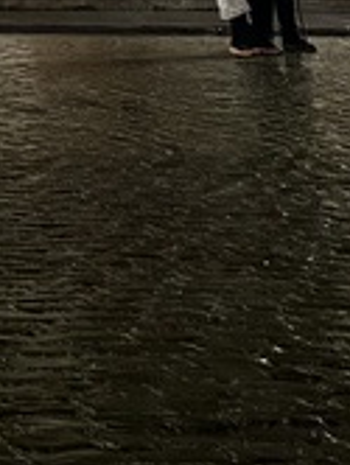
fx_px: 1990
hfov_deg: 8.8
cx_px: -571
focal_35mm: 148
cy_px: -924
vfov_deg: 10.0
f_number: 1.78
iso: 1600
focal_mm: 6.76
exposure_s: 1/25
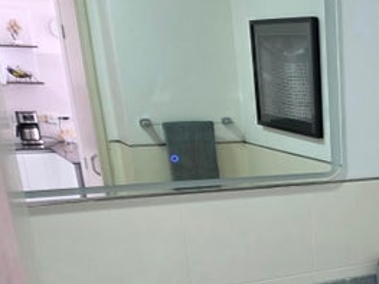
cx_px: 445
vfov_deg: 24.1
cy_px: 324
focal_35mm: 56
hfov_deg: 29.8
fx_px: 613
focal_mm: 6.3
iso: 200
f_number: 1.7
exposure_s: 1/120
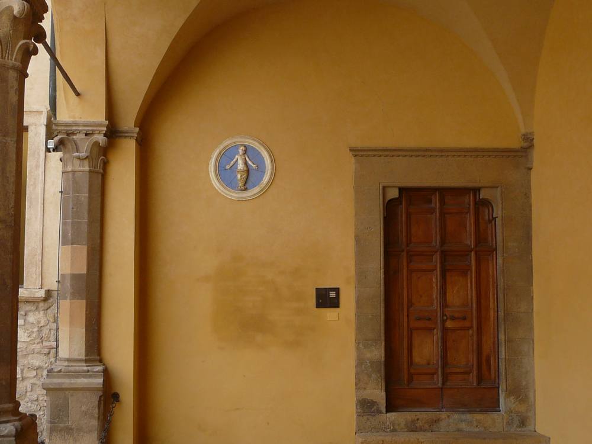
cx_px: 296
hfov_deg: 42.1
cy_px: 222
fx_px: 770
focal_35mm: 45
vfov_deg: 32.2
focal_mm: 4.6
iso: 100
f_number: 4
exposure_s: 1/100
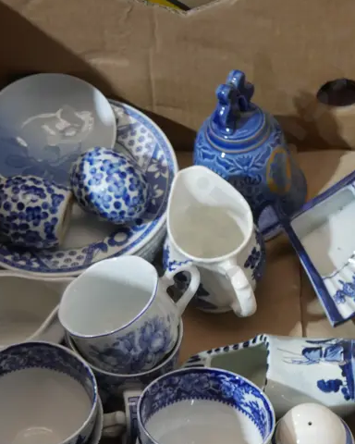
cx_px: 167
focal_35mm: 75
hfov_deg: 20.4
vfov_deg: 25.3
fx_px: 985
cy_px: 284
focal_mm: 18
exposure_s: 1/60
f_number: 4
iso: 1000
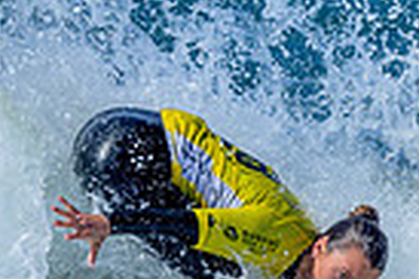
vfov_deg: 0.3
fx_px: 54172
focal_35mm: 4660
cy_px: 446
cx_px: 199
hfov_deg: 0.4
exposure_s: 1/2000
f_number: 6.3
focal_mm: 800
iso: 140
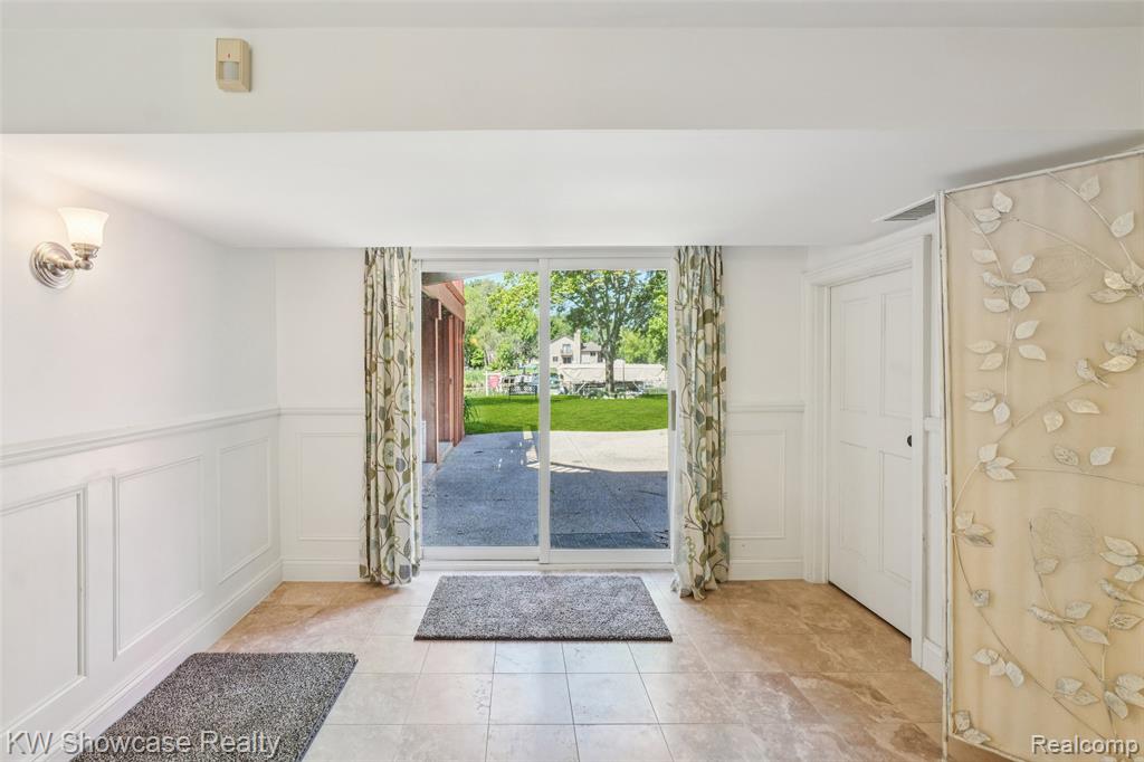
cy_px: 381
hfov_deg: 100.4
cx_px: 572
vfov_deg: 77.3
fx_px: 476
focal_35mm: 15
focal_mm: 10
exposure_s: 1/30
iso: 400
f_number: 8
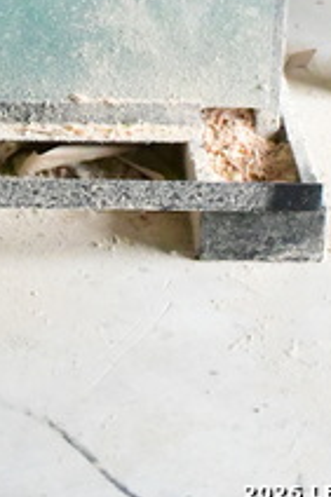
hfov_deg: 9.3
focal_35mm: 145
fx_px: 2003
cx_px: -72
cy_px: -244
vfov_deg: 13.4
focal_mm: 32
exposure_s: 1/8000
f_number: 4
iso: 40000
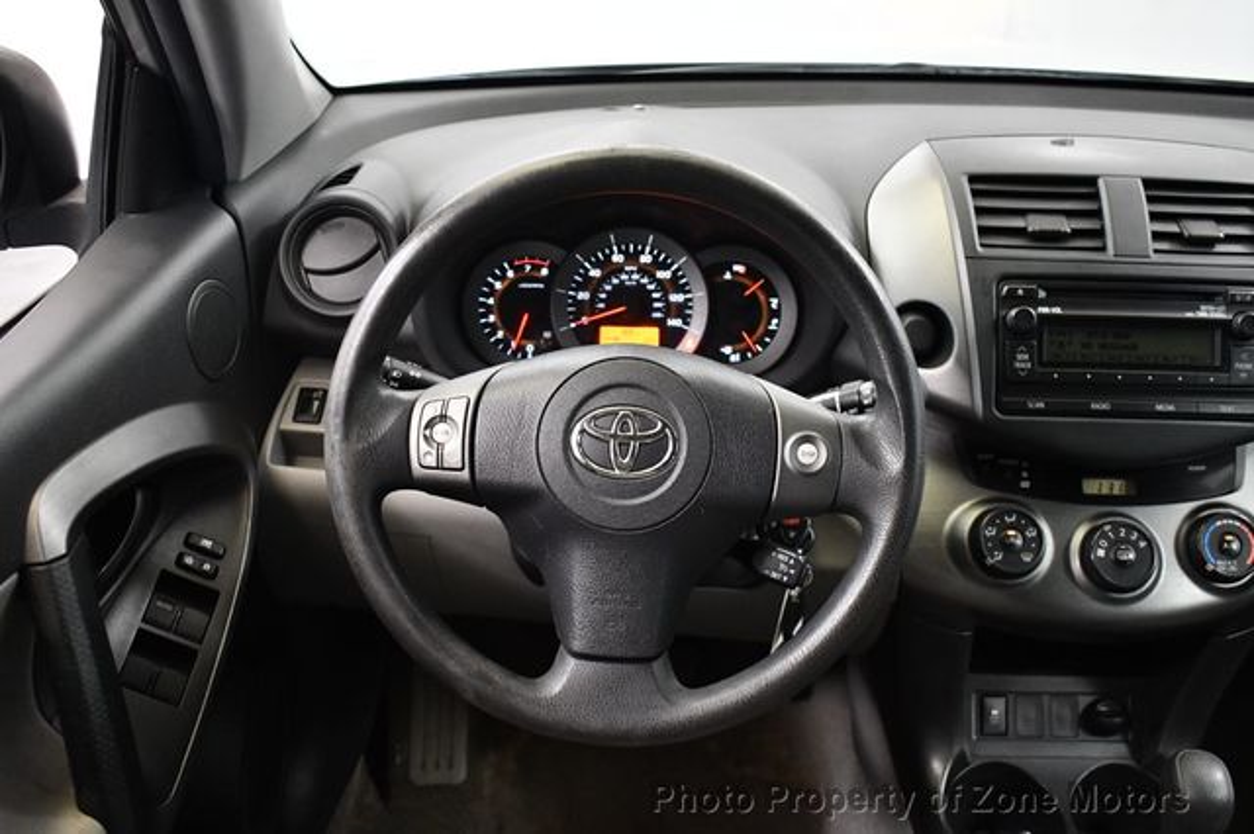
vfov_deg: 35.9
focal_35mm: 37
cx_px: 627
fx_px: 1288
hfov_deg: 51.9
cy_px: 417
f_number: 4
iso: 3200
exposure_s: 1/60
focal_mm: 25
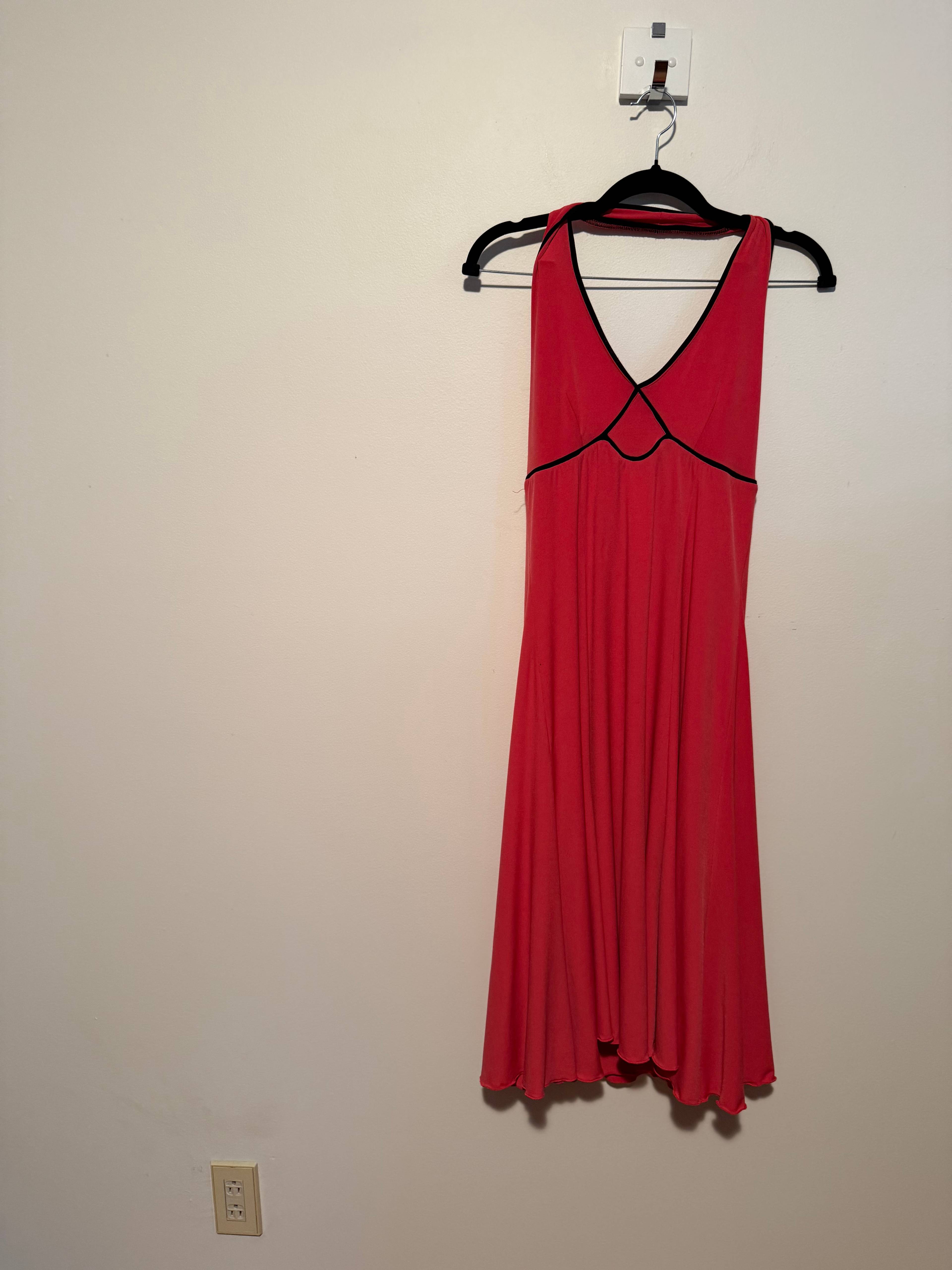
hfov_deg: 56.8
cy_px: 635
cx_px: 476
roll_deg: -0.4
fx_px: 880
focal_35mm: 24
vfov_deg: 71.6
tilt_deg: -10.9
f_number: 1.78
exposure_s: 1/60
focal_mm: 6.76
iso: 250
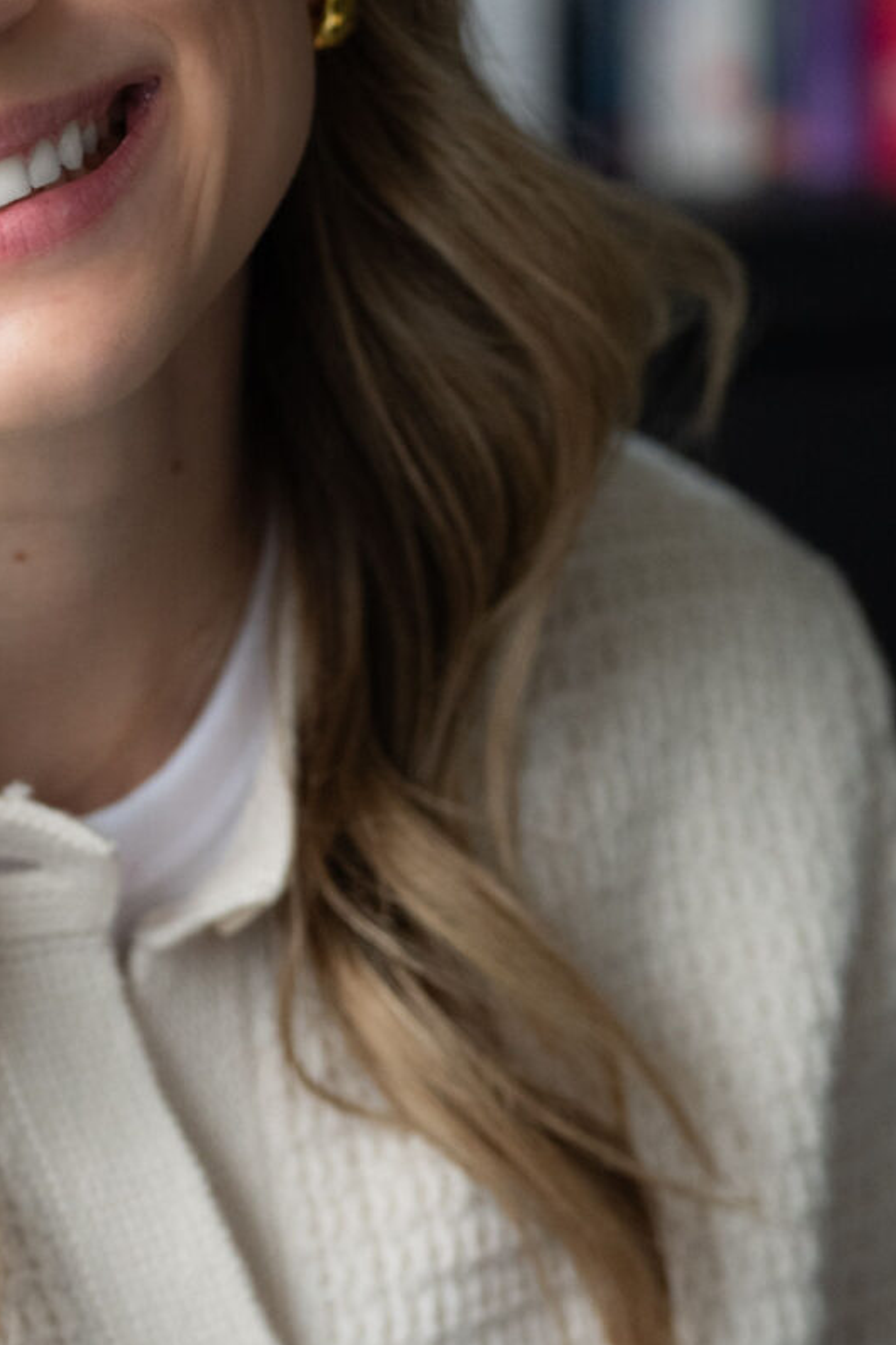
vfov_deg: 9.4
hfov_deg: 6.3
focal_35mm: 219
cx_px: 80
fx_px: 8175
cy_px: 634
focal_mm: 85
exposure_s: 1/200
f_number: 2.8
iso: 1000
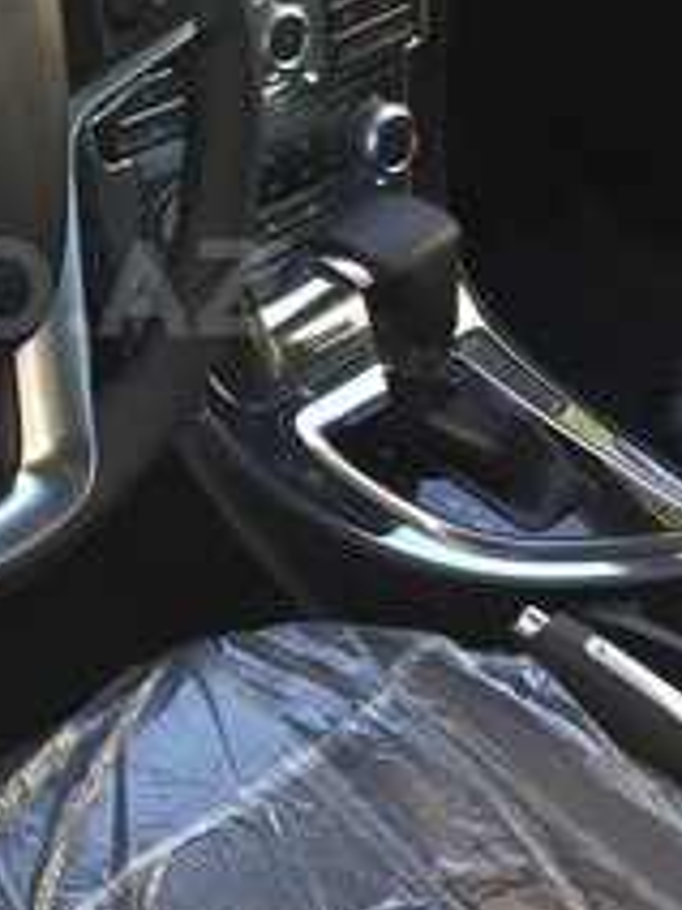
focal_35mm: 68
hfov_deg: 20.6
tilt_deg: -33.8
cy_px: 288
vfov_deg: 28.3
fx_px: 1786
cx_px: -60
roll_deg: +5.4
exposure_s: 1/33
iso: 32
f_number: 2.2
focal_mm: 4.15
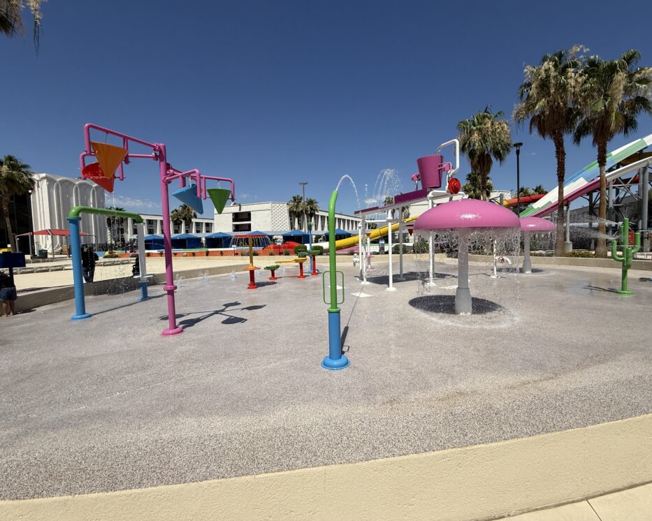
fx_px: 289
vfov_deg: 84.0
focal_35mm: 15
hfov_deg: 96.6
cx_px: 352
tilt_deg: -2.6
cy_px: 254
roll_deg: +1.0
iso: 50
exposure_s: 1/6173
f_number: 2.2
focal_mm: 2.22
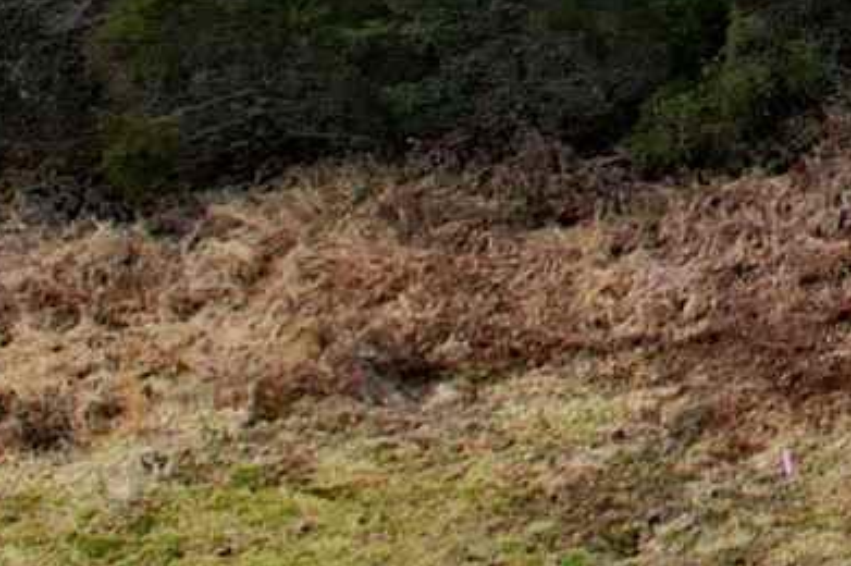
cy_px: -1069
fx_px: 4086
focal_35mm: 173
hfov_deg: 9.3
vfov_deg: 7.1
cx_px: 2581
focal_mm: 8.38
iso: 100
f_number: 2.8
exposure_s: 1/350
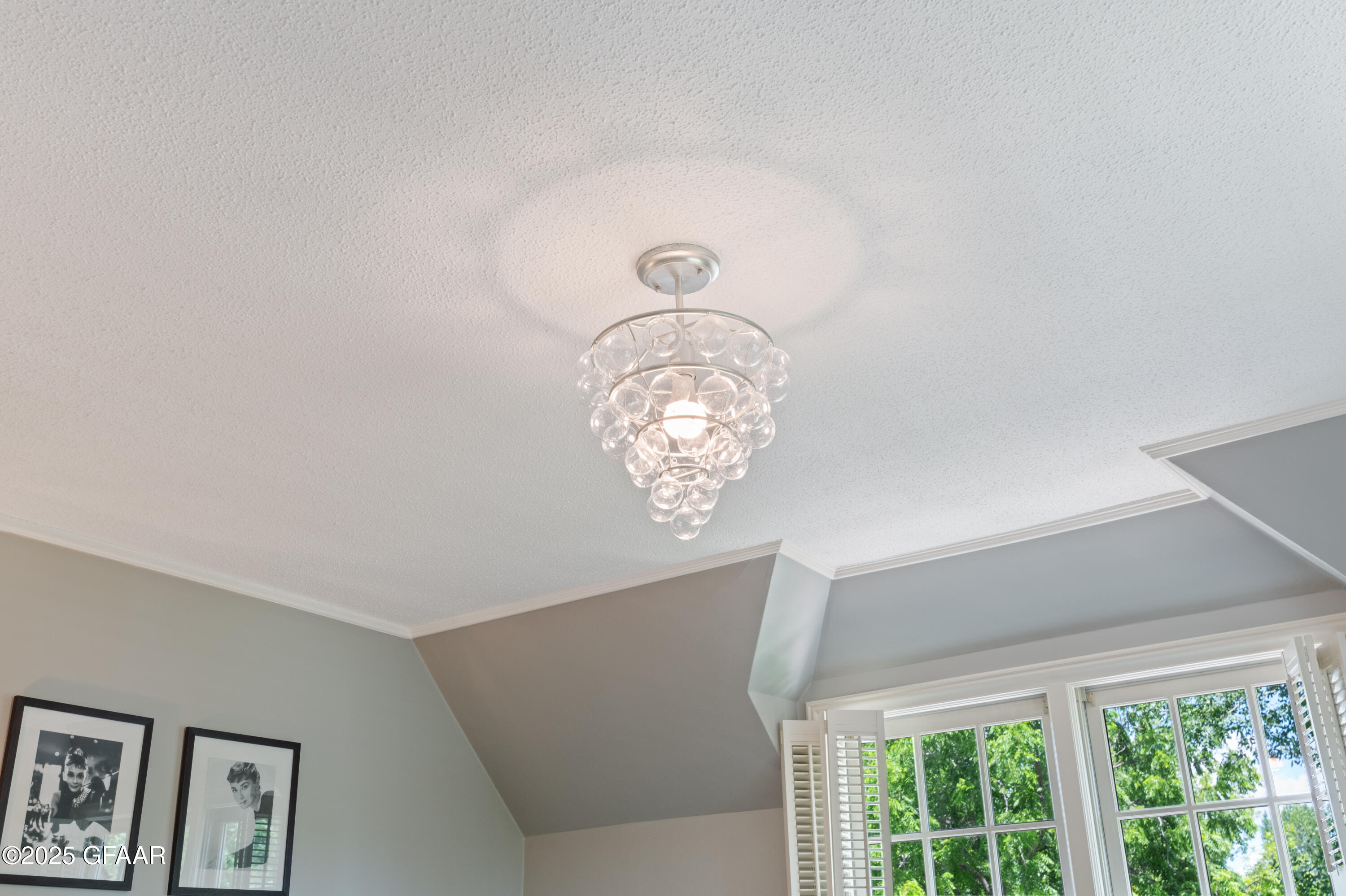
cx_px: 673
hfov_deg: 53.1
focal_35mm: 36
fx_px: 1345
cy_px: 448
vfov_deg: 36.8
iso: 320
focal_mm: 30
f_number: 10
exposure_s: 1/5
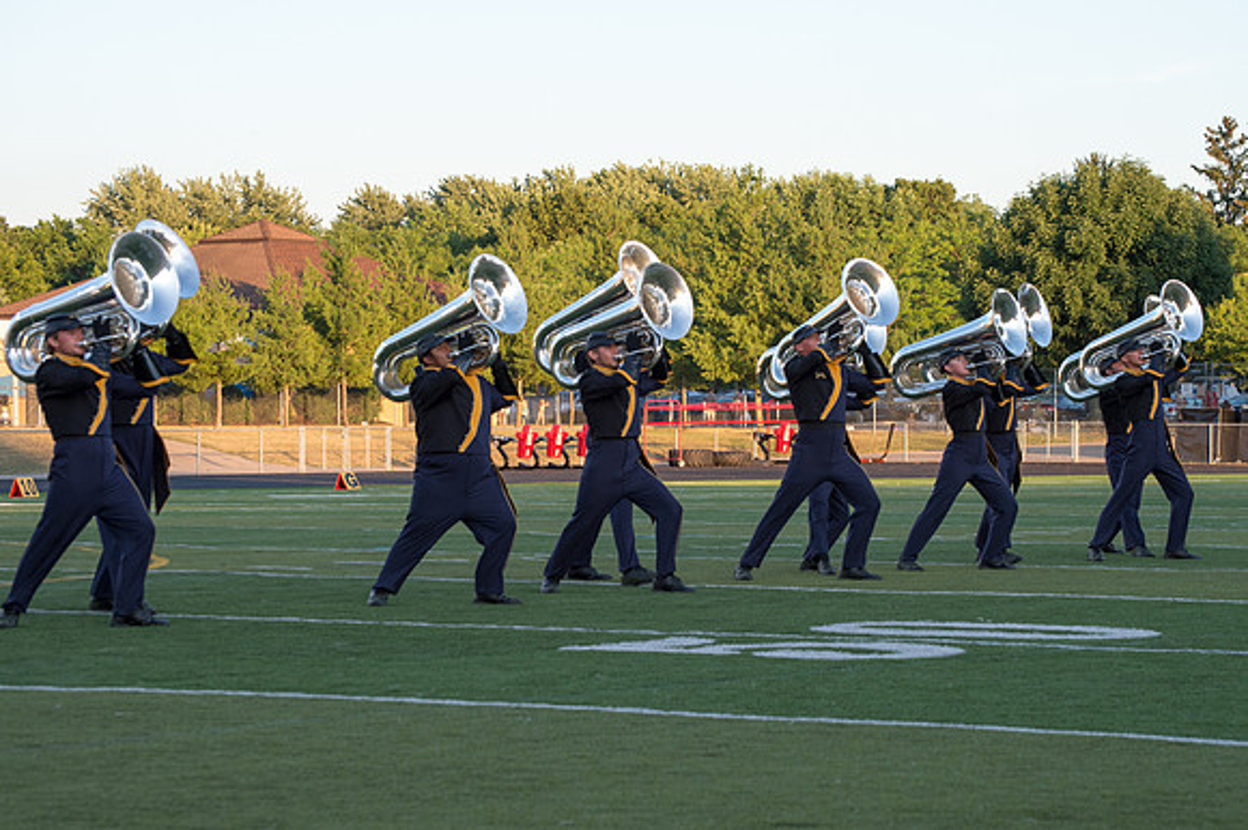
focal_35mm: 112
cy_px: 414
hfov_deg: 18.2
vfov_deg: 12.2
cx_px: 732
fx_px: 3890
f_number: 9
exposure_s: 1/320
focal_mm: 95
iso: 640
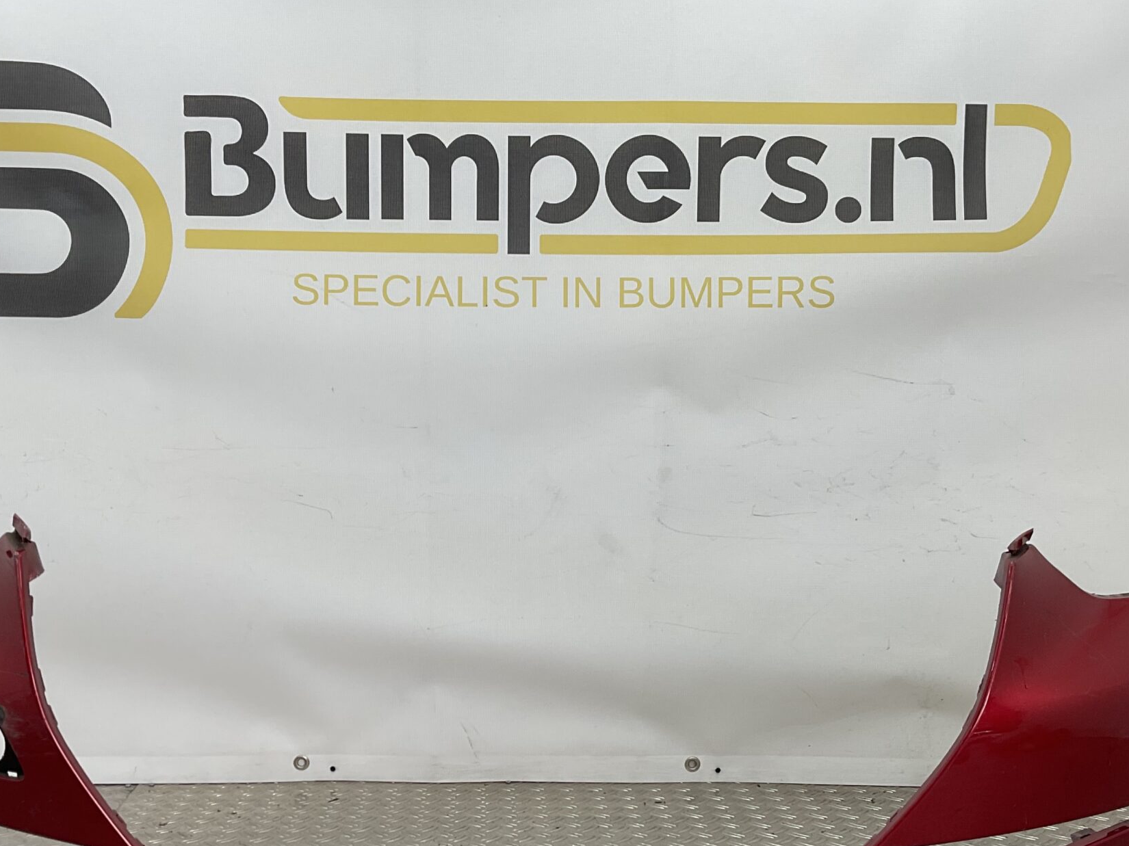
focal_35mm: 45
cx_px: 517
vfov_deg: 31.8
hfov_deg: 42.0
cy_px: 598
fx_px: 1467
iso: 16
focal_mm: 3
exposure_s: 1/137
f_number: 1.8
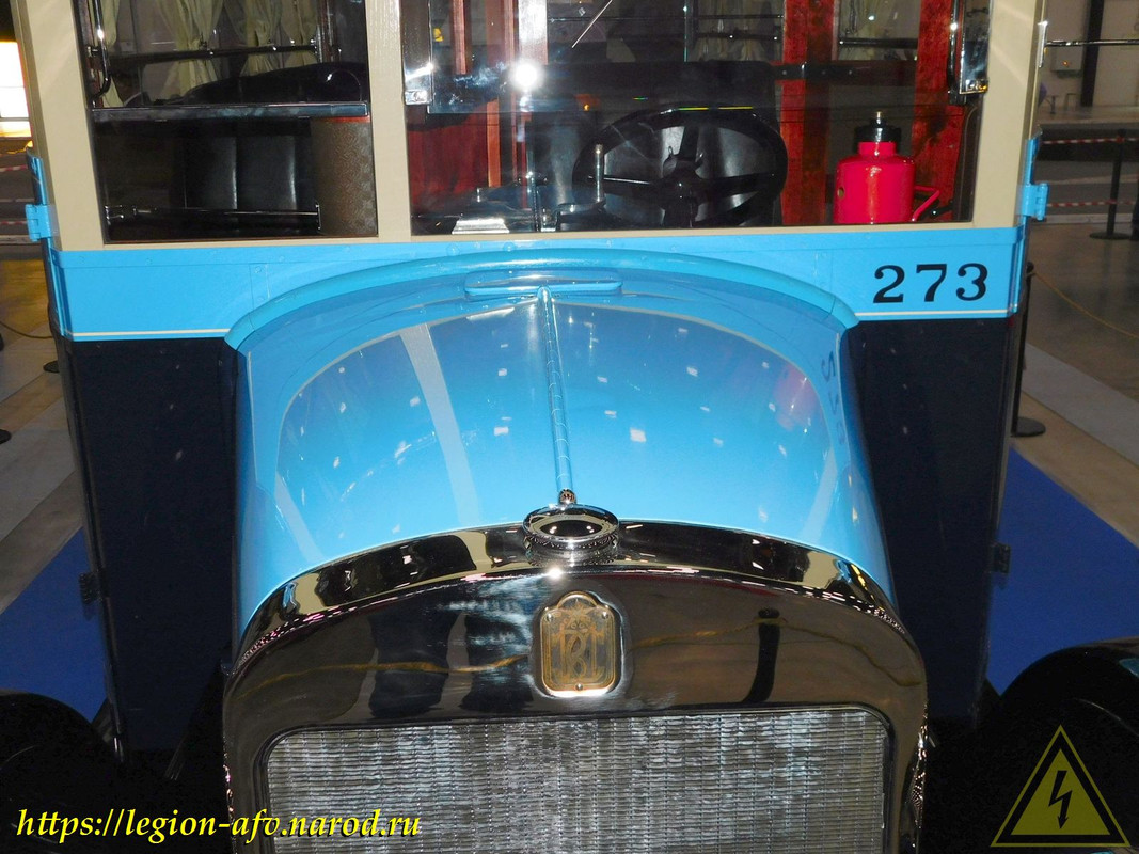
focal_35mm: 36
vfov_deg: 39.6
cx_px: 570
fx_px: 1184
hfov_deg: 51.4
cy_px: 427
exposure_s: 1/30
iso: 200
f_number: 3.5
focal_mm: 6.3
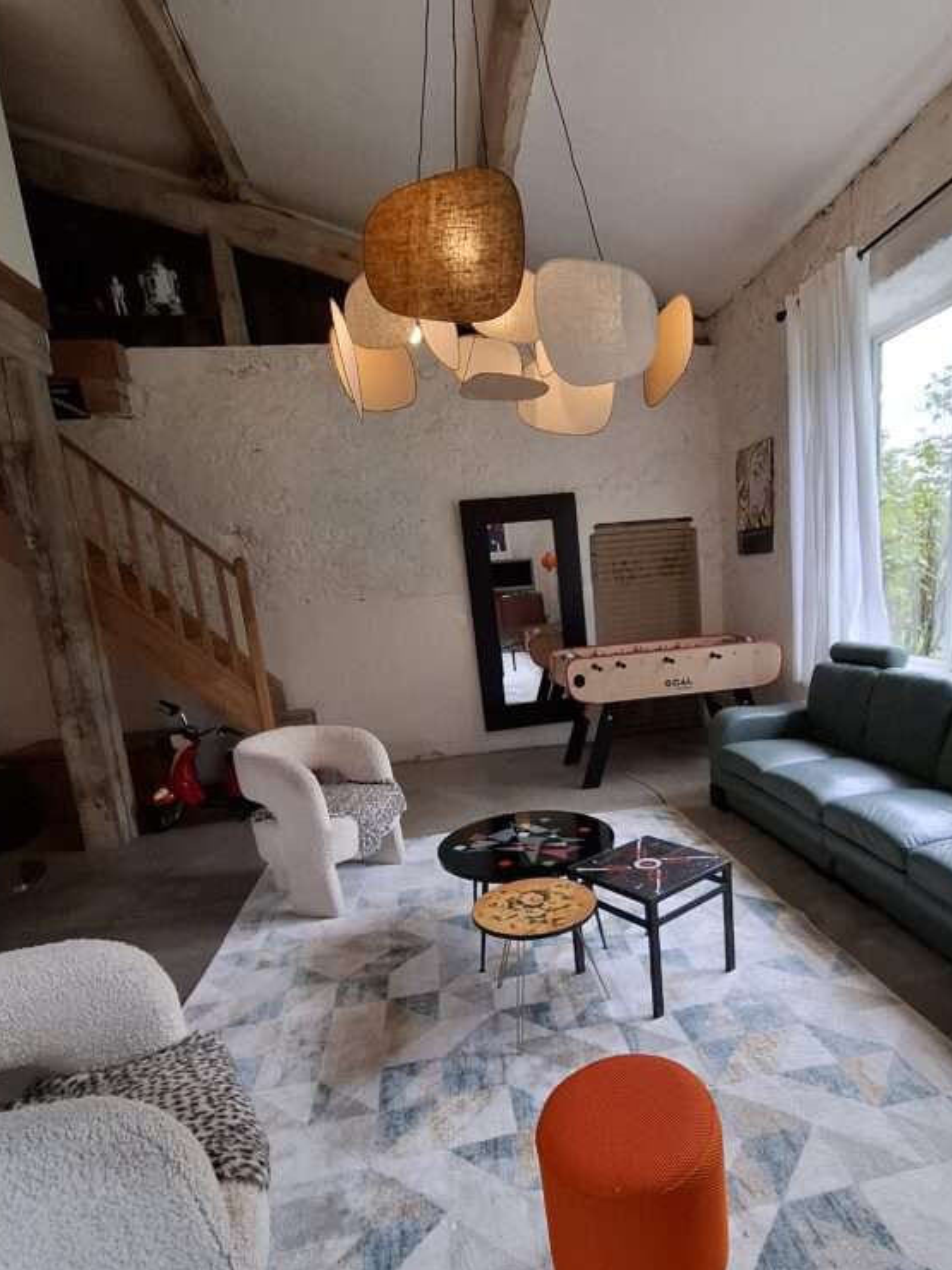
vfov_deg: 87.2
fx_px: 660
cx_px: 557
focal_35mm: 18
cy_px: 728
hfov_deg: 71.1
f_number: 2.2
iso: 40
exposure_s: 1/50
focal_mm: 1.74
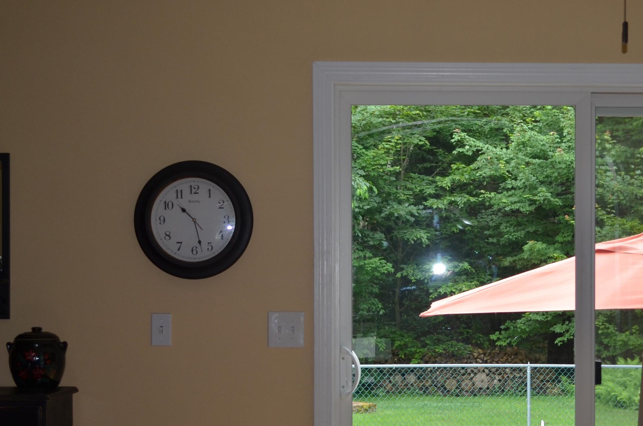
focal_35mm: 95
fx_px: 1693
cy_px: 301
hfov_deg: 21.3
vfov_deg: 14.3
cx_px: 495
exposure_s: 1/125
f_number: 4.8
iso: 220
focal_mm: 32
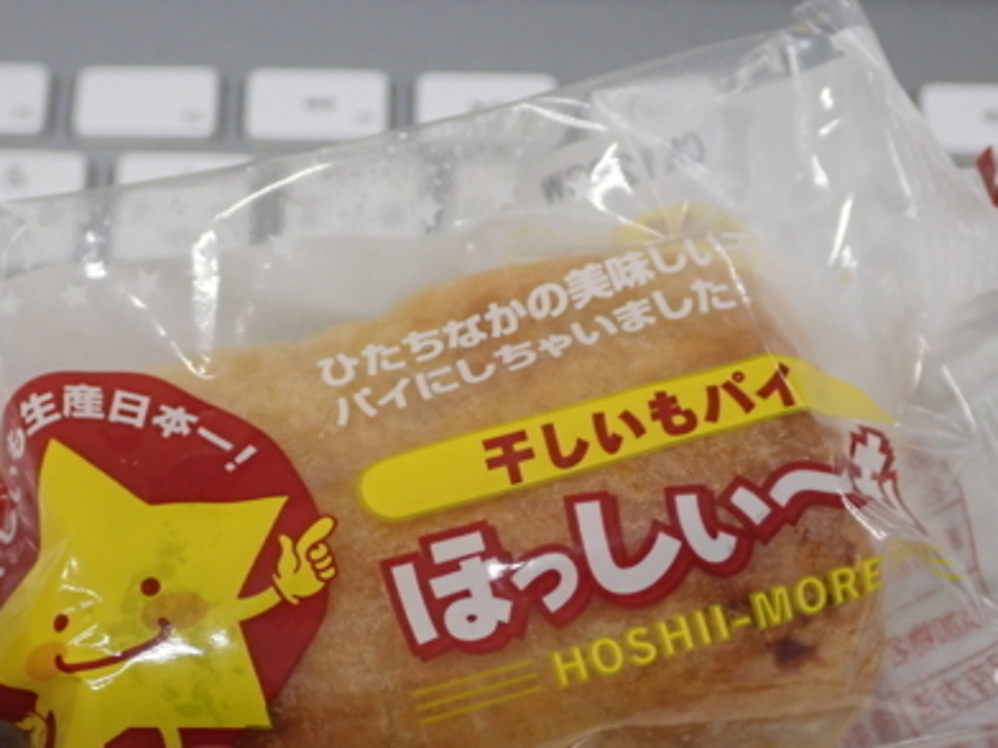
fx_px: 1902
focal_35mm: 66
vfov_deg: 22.1
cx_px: 434
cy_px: 523
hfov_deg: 29.4
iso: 320
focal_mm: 7.86
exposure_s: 1/160
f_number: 2.9
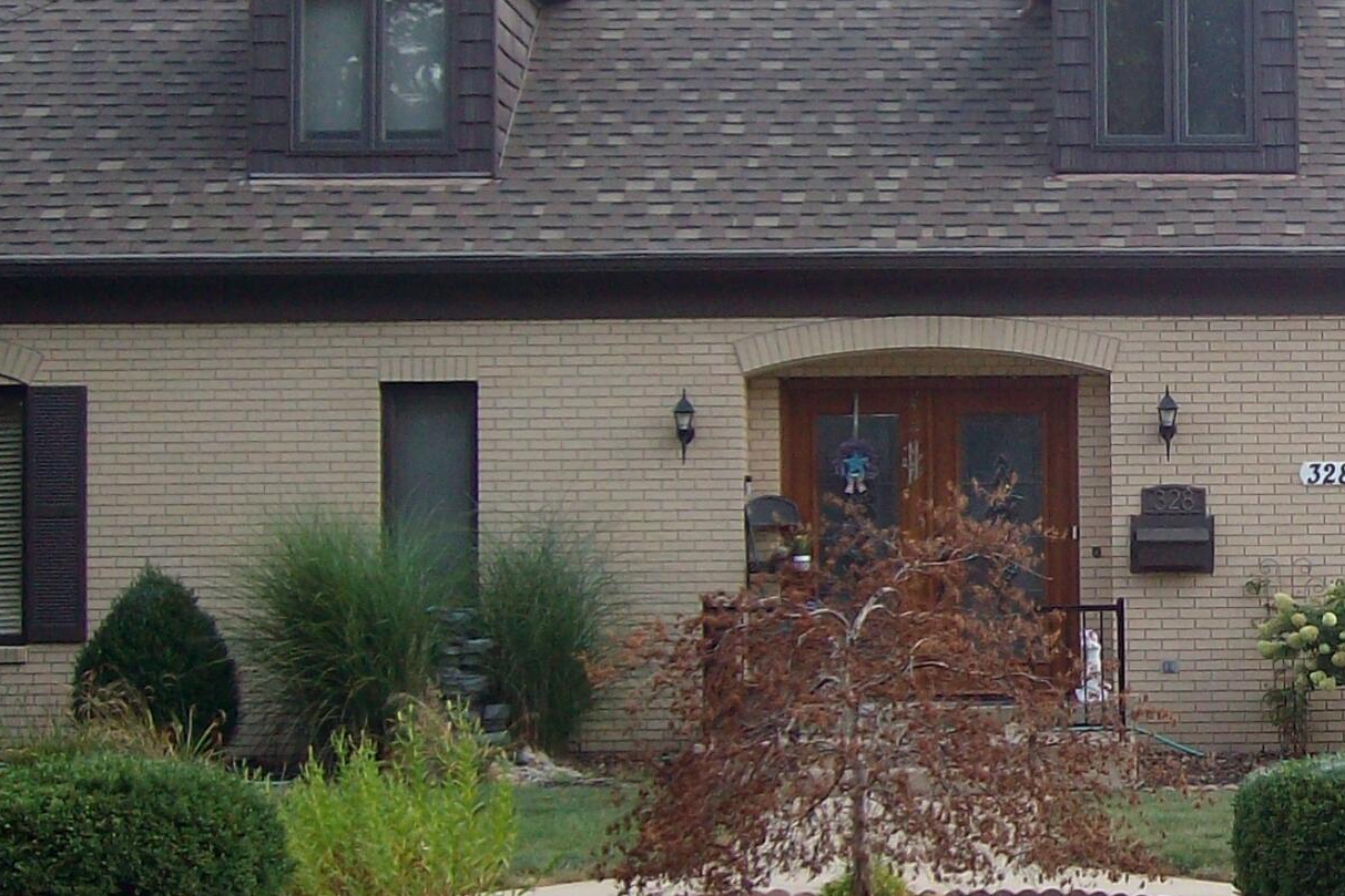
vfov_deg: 15.2
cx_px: 1436
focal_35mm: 90
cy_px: 394
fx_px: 3363
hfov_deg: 21.6
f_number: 2.8
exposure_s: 1/259
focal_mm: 5.8
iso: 80
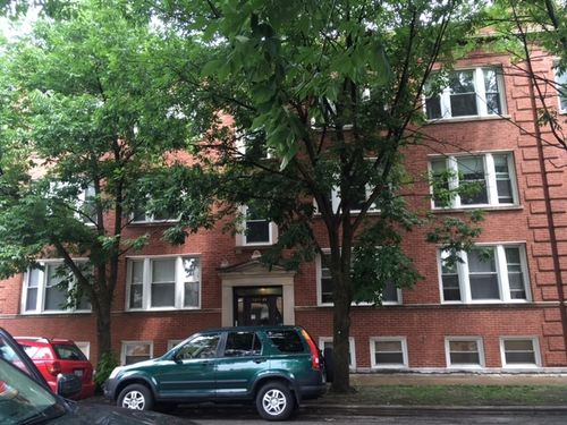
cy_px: 212
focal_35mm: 29
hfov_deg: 61.7
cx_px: 284
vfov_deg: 48.2
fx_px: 475
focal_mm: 4.15
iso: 40
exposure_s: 1/120
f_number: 2.2
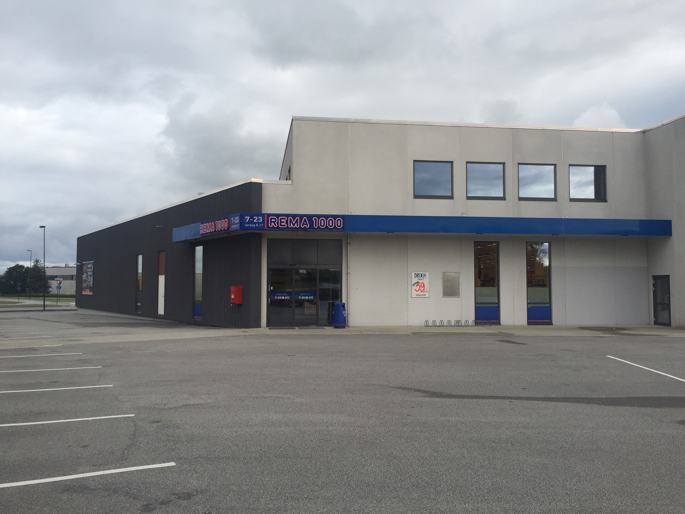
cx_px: 342
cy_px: 257
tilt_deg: +2.4
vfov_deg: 48.2
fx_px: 574
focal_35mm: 29
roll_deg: -1.1
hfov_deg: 61.7
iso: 32
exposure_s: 1/412
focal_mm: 4.15
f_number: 2.2
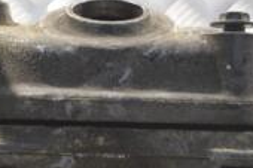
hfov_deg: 12.7
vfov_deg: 8.5
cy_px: 193
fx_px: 1116
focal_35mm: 159
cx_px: -30
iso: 800
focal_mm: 30
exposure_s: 1/60
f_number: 4.5
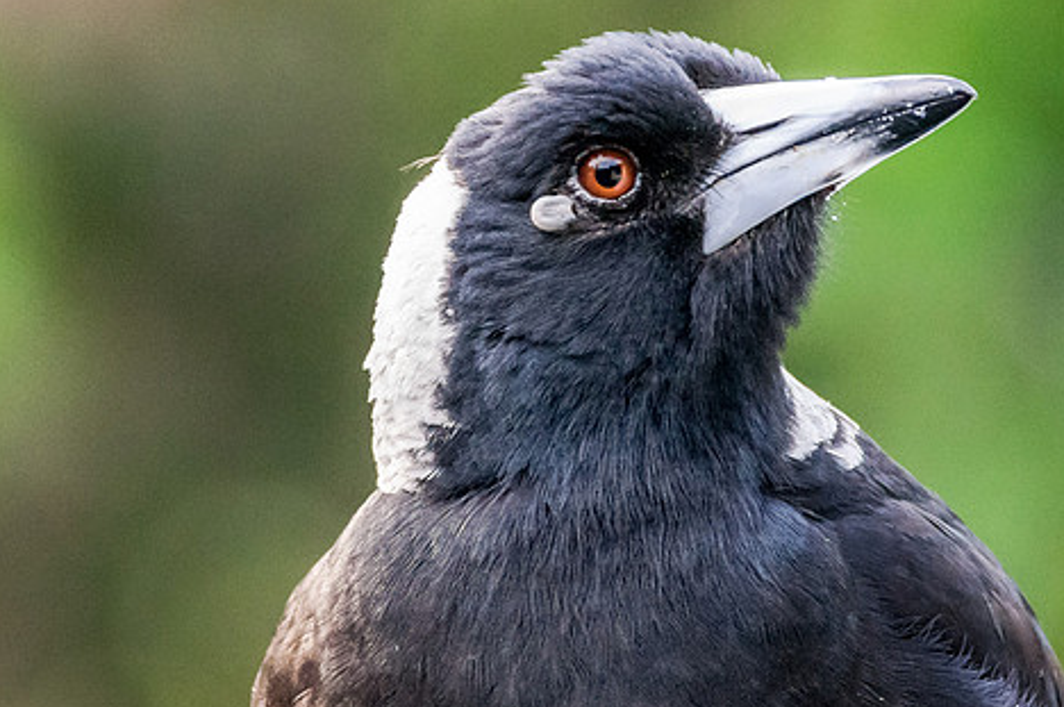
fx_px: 23058
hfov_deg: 2.6
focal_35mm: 781
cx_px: 507
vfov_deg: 1.8
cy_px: 375
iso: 3200
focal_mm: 420
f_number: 8
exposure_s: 1/250
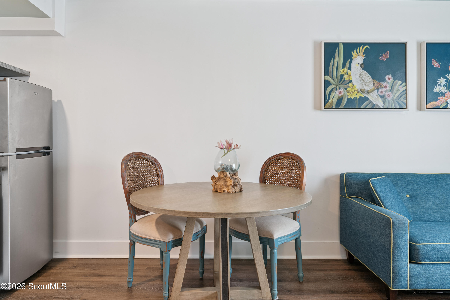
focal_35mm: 25
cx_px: 225
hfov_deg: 71.5
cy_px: 150
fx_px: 313
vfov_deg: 51.3
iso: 250
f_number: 8
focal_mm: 25
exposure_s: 1/3
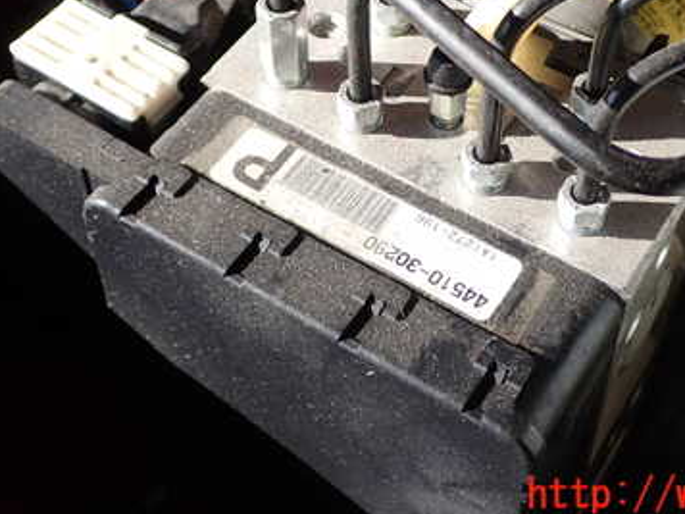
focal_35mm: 64
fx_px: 1266
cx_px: 385
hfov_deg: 30.2
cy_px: 87
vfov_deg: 22.5
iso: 100
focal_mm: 6.83
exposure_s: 1/50
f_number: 8
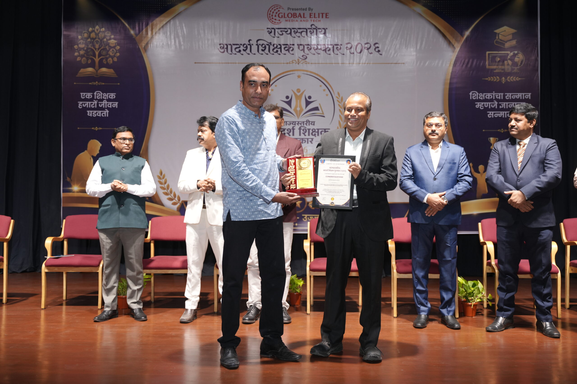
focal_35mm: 35
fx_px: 567
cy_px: 192
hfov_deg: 53.9
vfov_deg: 37.5
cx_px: 288
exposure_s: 1/100
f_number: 2.8
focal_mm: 35.4
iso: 500
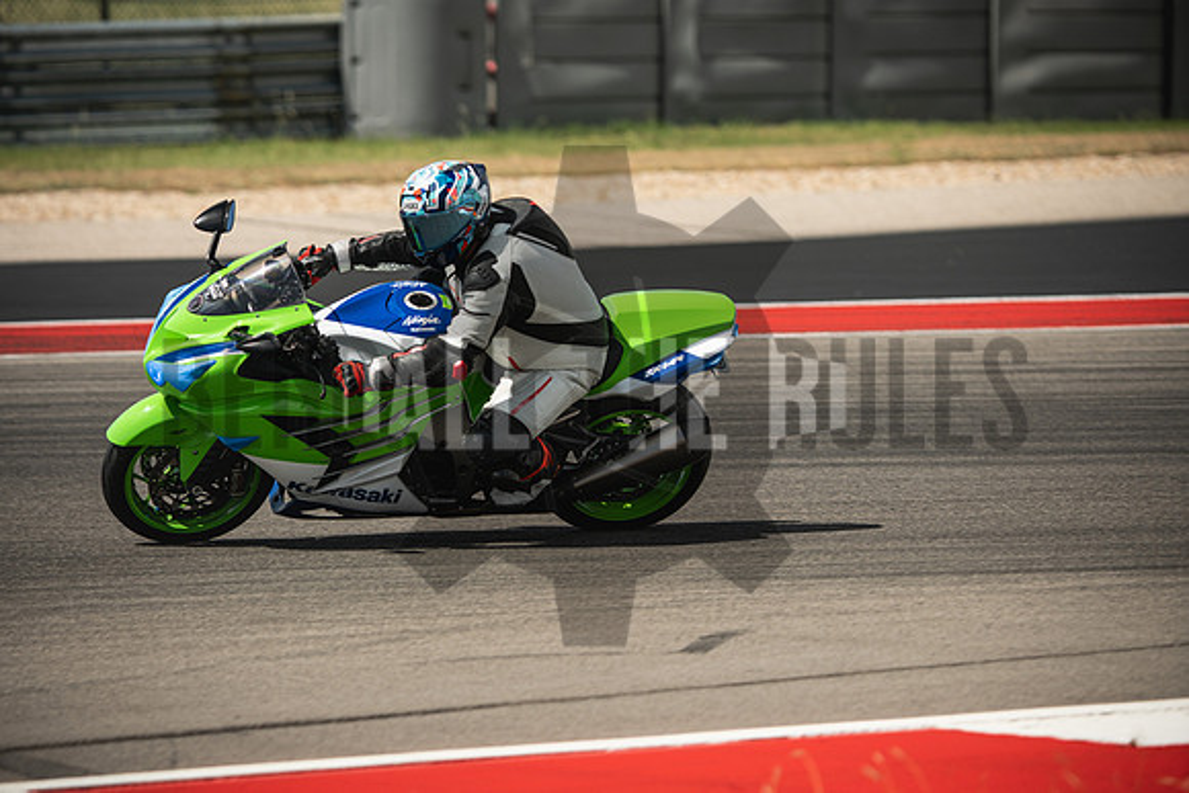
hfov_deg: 6.9
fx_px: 9910
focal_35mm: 300
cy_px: 396
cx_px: 594
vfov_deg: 4.6
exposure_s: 1/1600
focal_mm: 200
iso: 160
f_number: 2.8
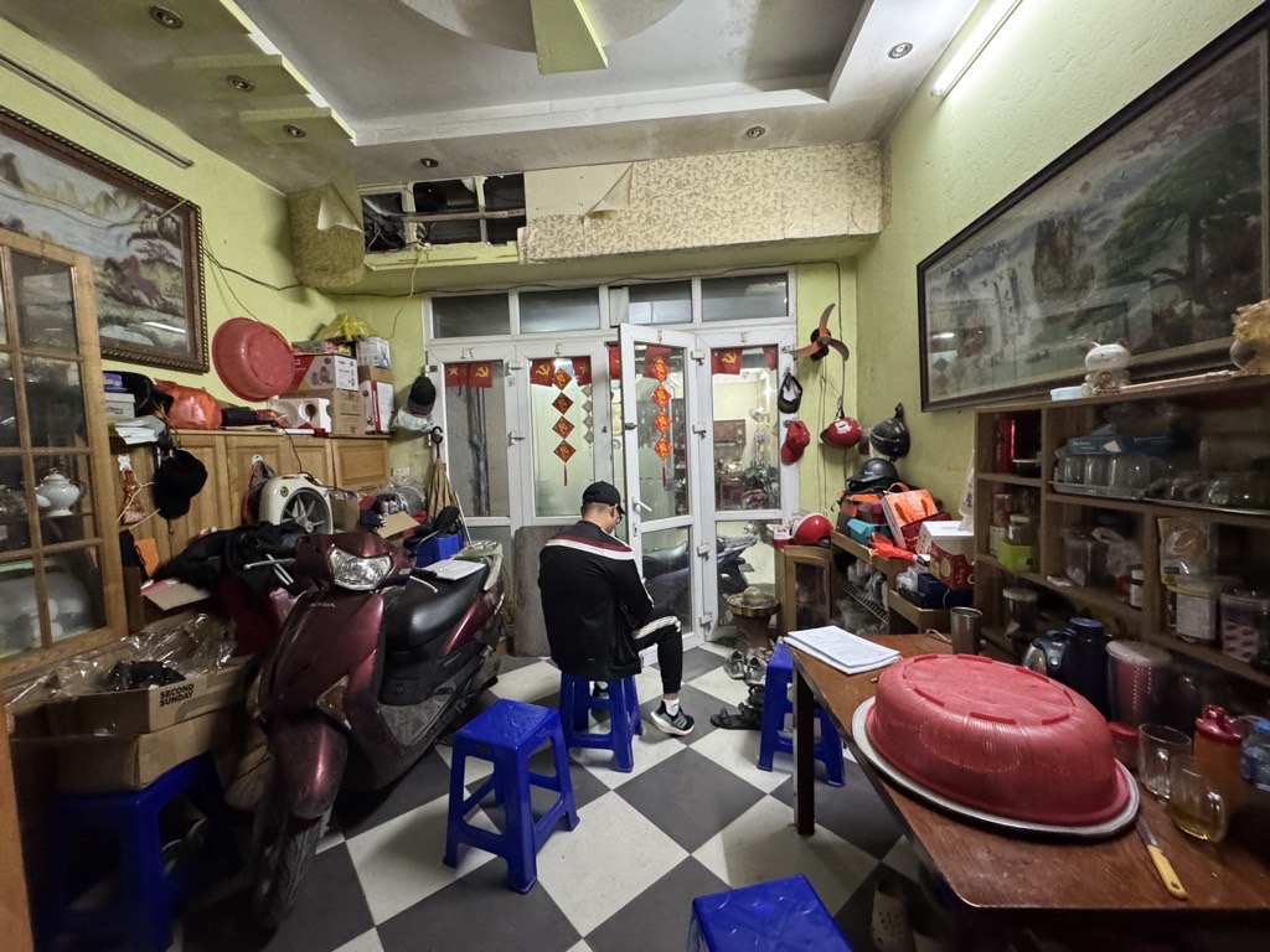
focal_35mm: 14
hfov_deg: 102.1
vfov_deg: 85.7
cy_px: 476
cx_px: 635
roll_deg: +2.0
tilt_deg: -2.8
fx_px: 514
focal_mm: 2.22
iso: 800
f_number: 2.2
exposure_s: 1/50
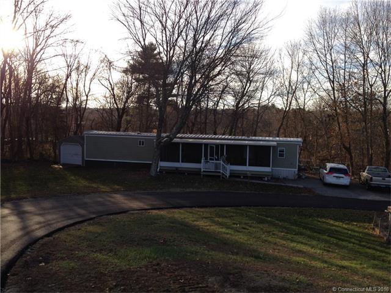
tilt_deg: -7.0
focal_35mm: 35
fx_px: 395
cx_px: 196
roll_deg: -1.1
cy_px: 146
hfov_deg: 52.6
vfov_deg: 40.7
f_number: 2.4
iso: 50
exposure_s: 1/575
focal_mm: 4.28
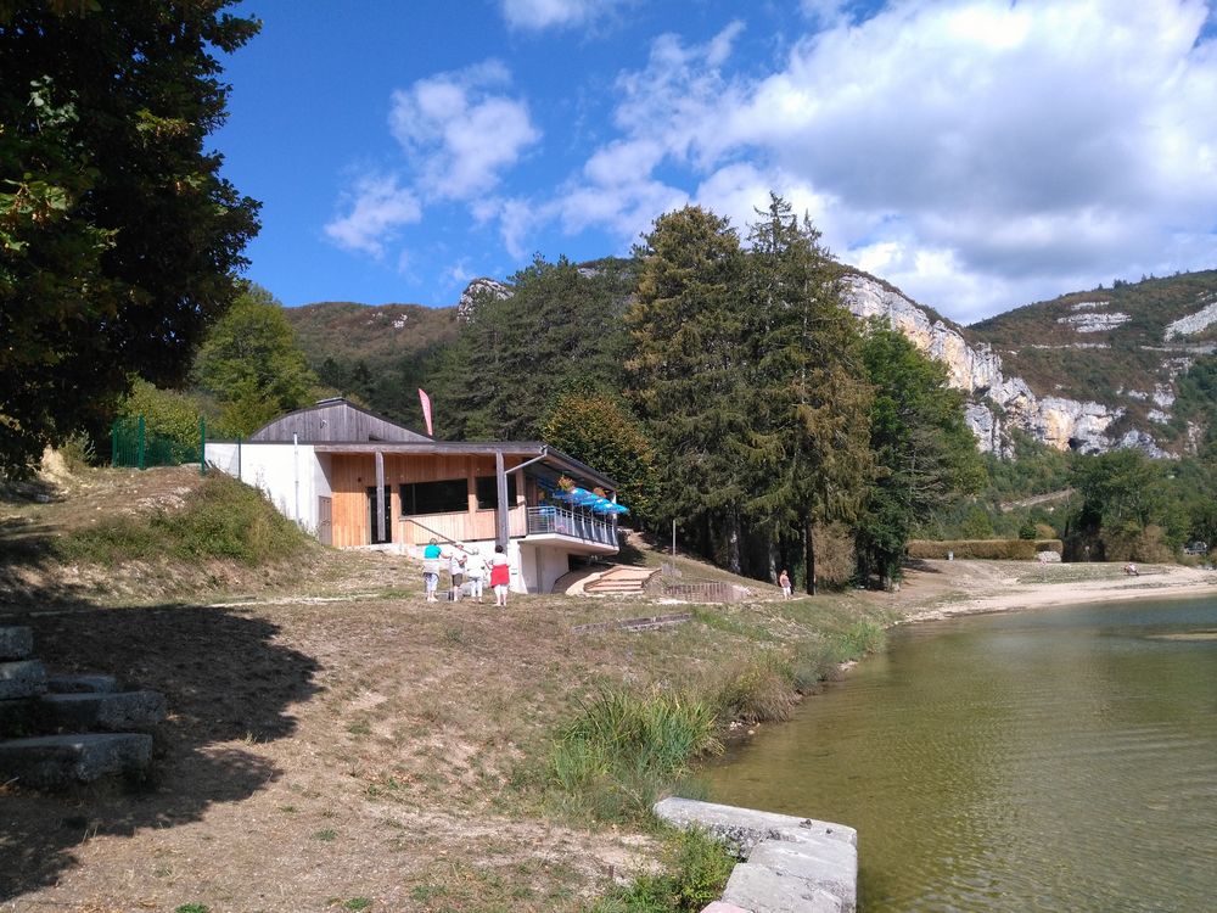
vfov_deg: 49.7
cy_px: 456
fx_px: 984
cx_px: 608
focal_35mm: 28
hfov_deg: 63.4
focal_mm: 2.96
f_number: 2
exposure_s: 1/1175
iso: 100
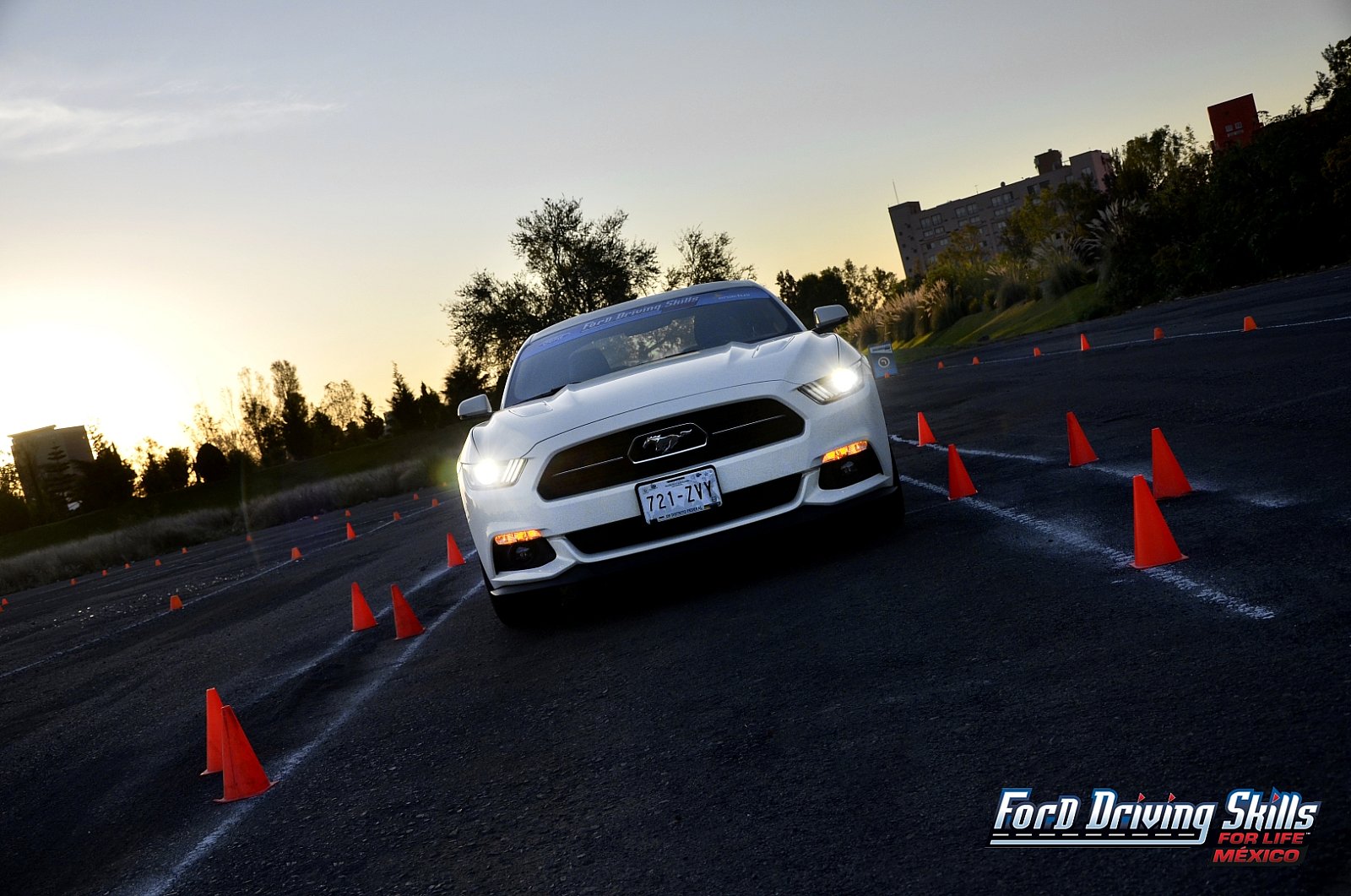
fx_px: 1573
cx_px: 676
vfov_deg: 31.8
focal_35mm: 42
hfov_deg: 46.5
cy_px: 448
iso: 320
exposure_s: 1/500
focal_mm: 28
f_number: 5.6
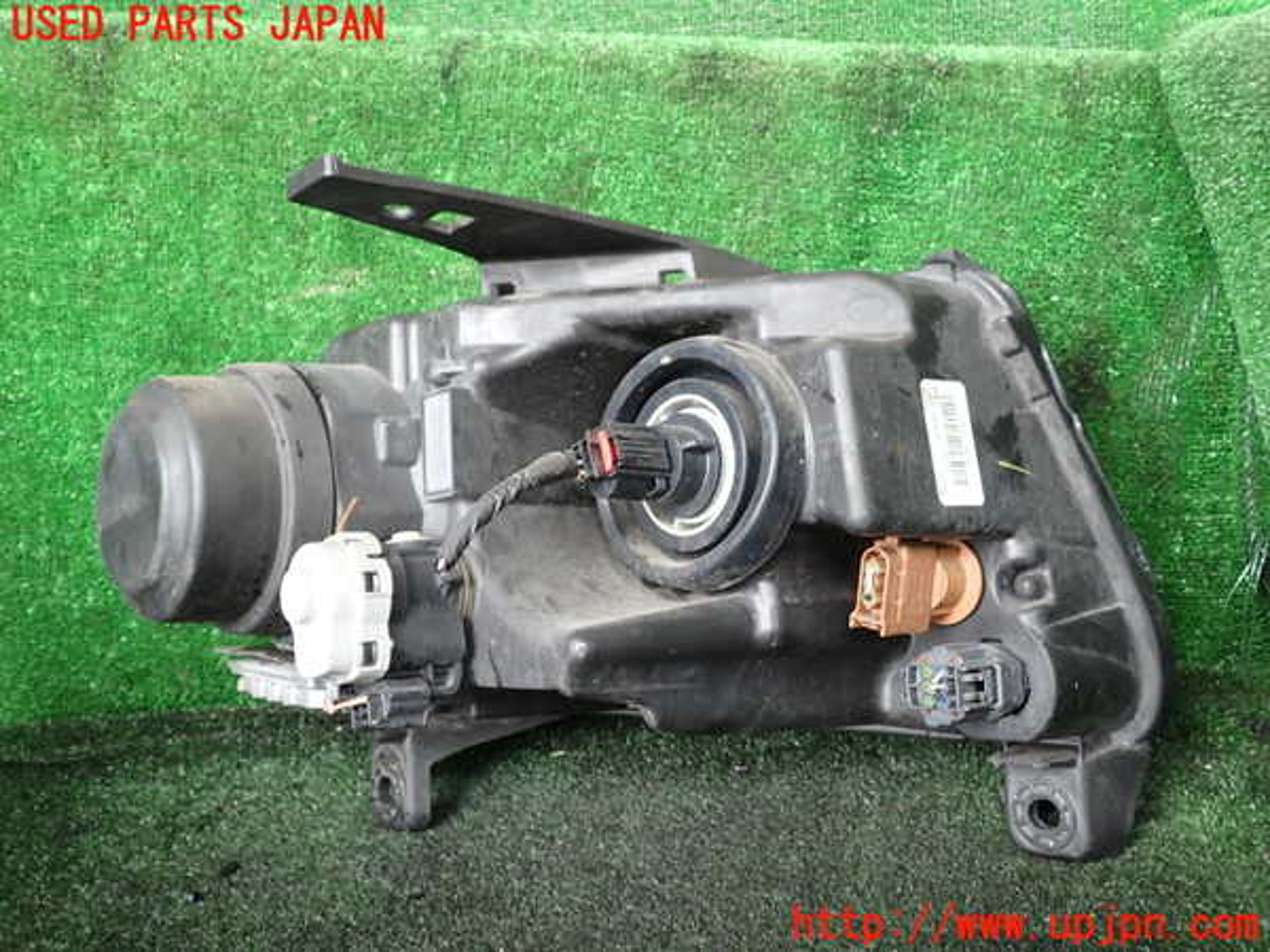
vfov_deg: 46.8
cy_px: 476
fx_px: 1101
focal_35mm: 30
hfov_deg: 60.0
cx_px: 635
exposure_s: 1/60
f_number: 2.3
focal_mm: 5.4
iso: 200
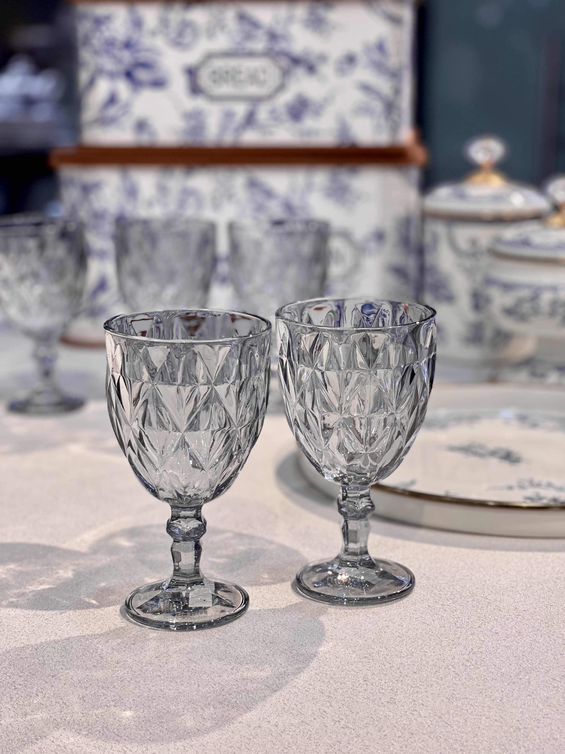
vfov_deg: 30.3
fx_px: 1393
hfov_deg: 22.9
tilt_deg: -11.9
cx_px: 282
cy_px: 377
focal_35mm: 64
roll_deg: +0.3
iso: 50
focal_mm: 7.5
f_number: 2.2
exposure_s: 1/100
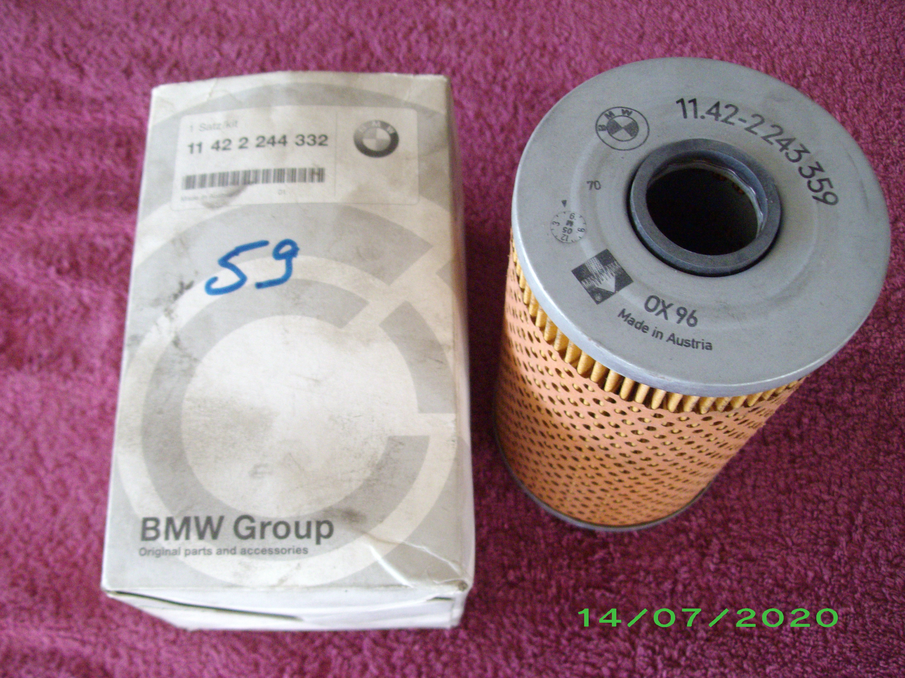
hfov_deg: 51.4
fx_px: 941
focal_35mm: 36
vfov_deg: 39.7
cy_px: 339
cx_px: 452
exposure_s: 1/60
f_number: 2.7
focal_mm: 6
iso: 320
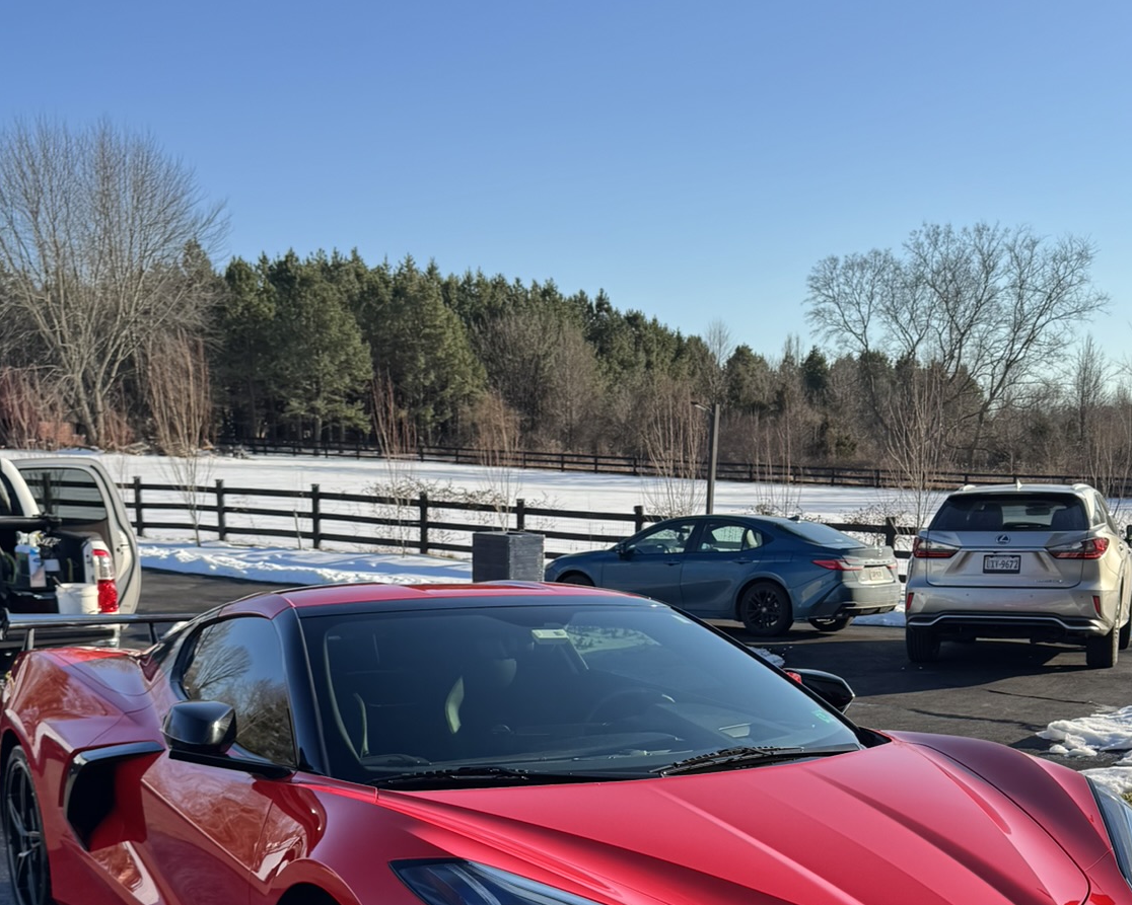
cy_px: 758
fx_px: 1441
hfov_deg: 42.9
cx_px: 615
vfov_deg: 33.6
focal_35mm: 43
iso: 80
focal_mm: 6.76
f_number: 1.78
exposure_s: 1/2833
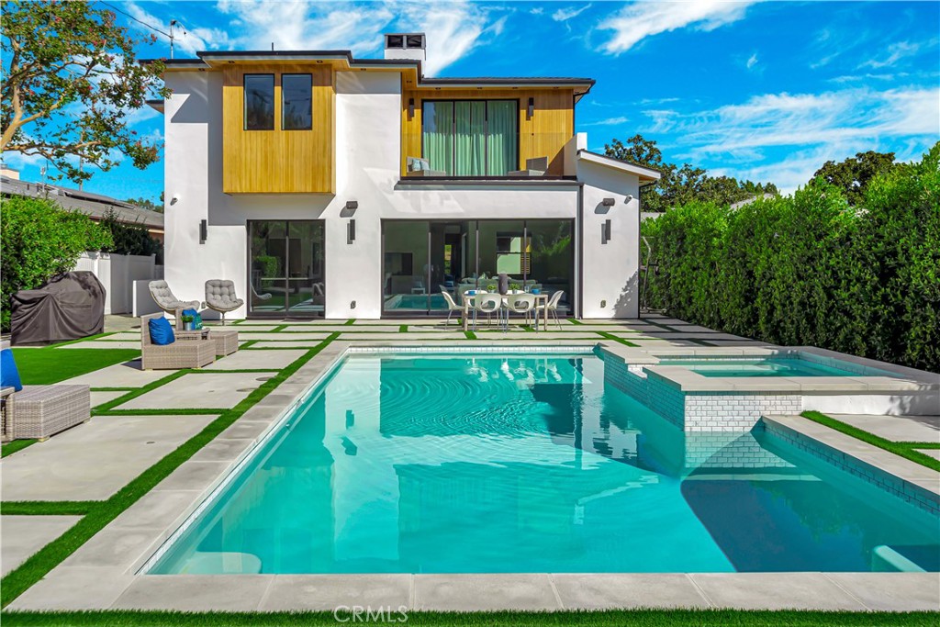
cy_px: 314
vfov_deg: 53.1
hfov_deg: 73.7
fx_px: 627
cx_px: 470
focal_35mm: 24
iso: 640
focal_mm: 24
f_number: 9
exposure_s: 1/1000
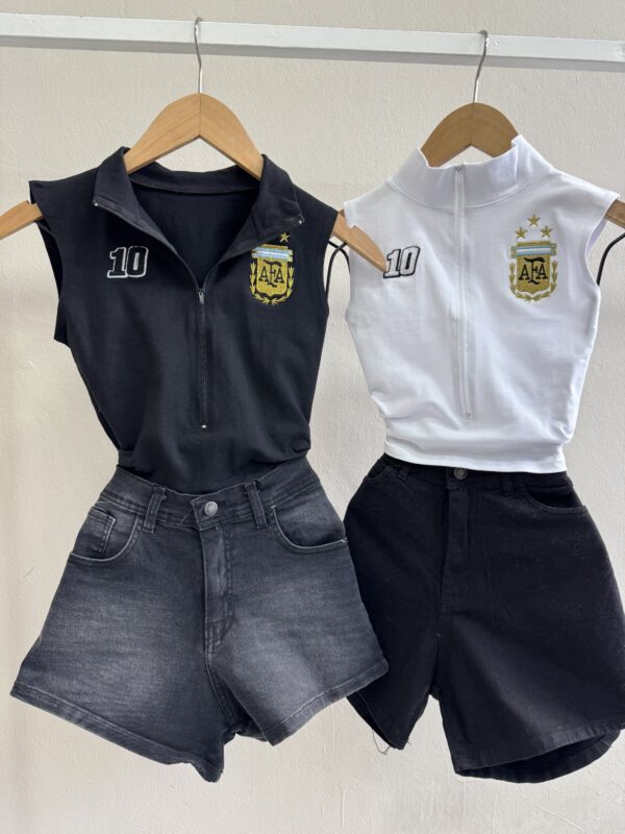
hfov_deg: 56.8
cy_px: 417
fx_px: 578
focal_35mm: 24
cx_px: 312
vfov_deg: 71.6
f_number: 1.78
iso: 125
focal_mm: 6.76
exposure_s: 1/100
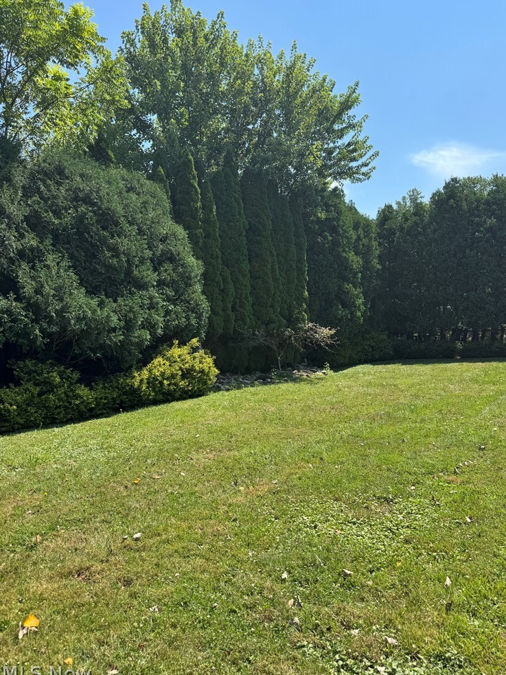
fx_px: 487
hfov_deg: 54.9
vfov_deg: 69.4
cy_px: 338
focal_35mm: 25
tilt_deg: -0.3
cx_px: 260
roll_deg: +2.2
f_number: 1.78
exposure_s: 1/2604
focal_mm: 6.76
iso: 80
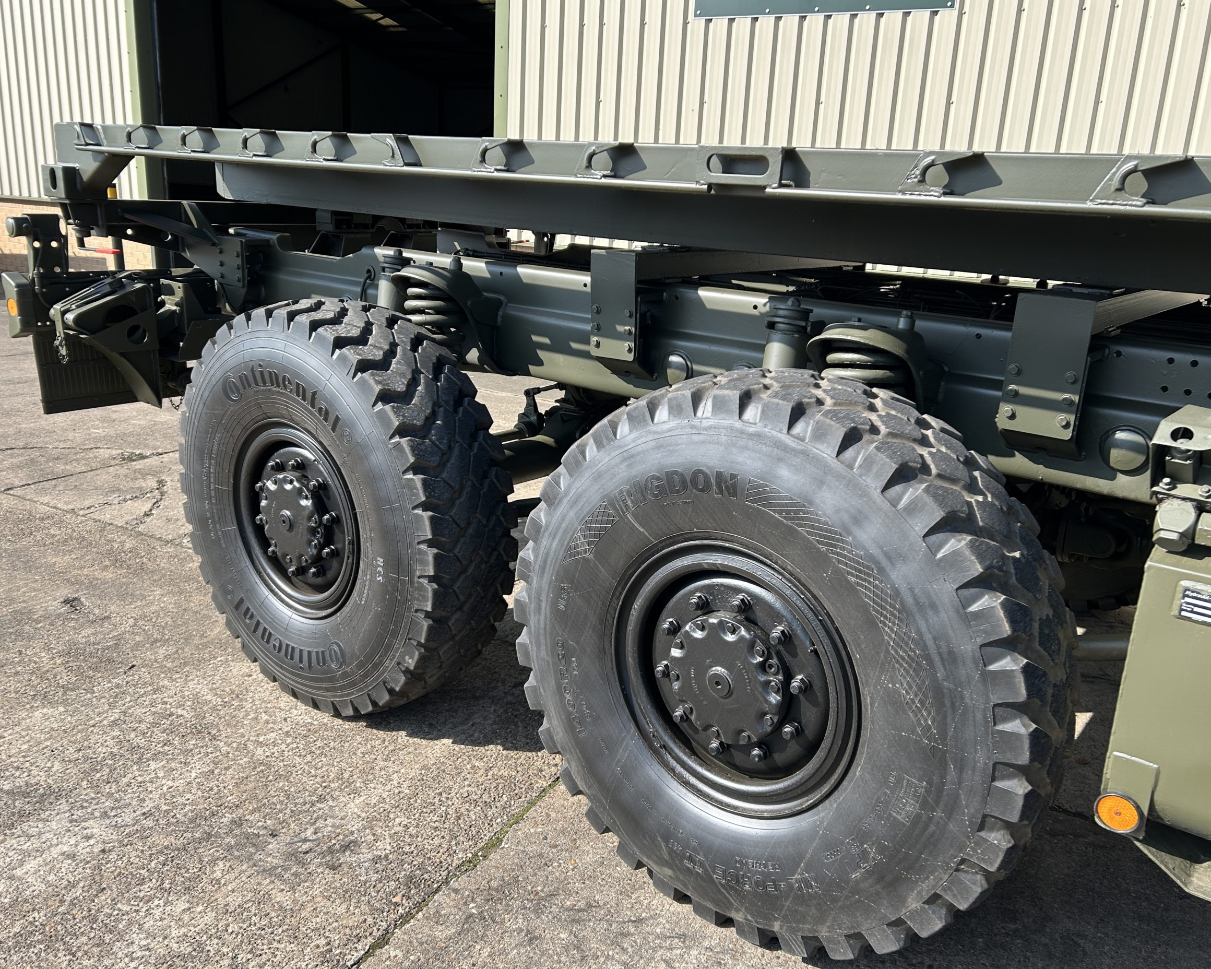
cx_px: 625
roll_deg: -3.2
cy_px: 492
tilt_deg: -14.8
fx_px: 1004
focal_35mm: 28
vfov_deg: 51.5
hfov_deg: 62.2
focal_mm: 5.7
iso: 50
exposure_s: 1/1468
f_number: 1.5
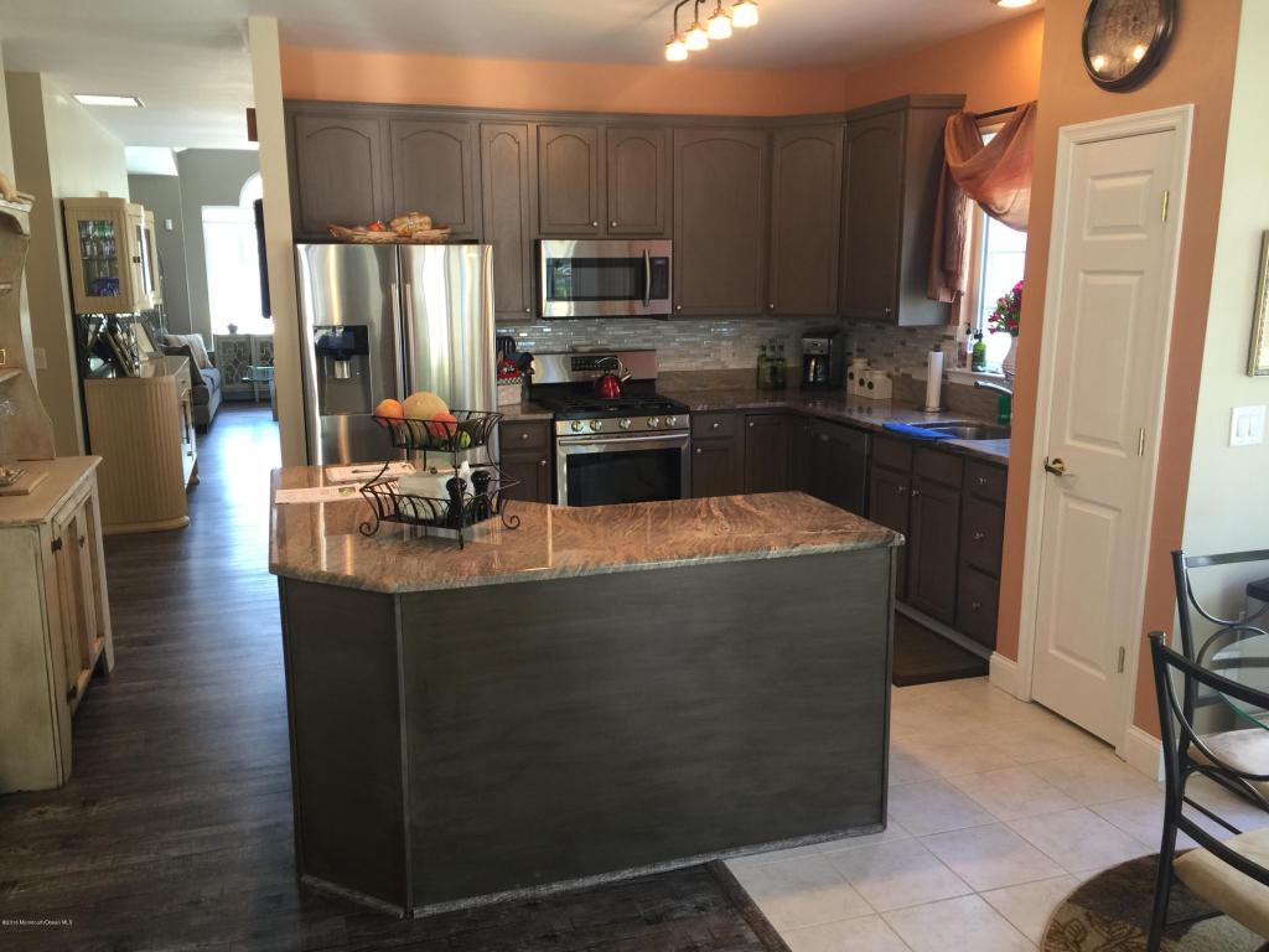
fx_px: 1063
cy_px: 476
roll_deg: -0.5
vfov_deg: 48.2
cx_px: 634
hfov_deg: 61.7
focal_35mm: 29
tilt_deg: -11.3
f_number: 2.2
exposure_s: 1/15
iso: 32
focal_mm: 4.15
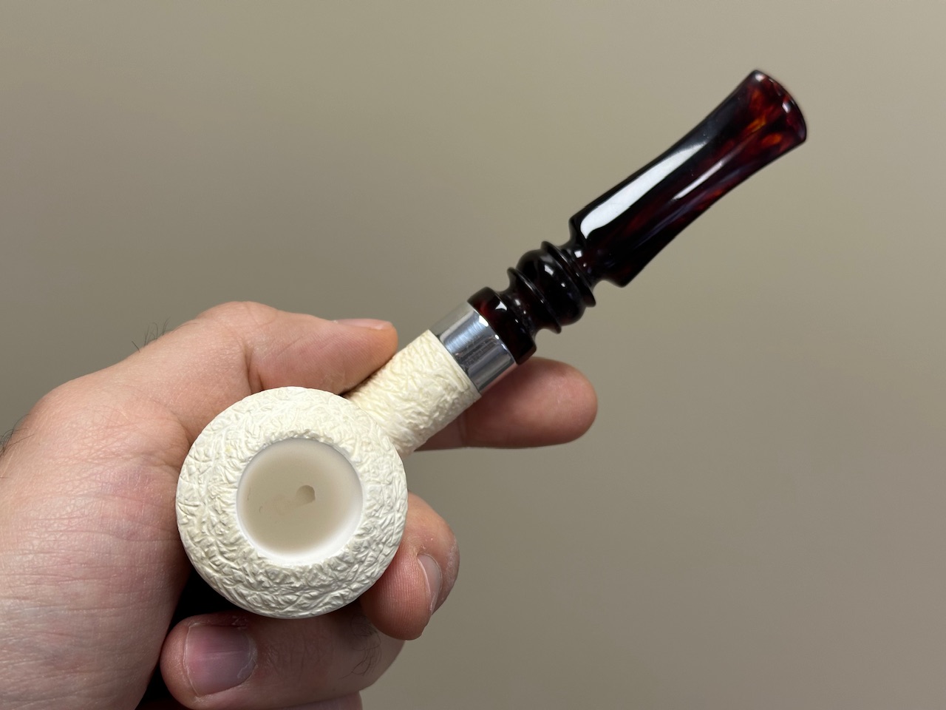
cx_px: 473
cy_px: 355
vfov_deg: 30.3
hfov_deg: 39.7
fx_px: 1312
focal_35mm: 48
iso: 64
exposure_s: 1/100
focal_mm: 6.86
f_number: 1.78
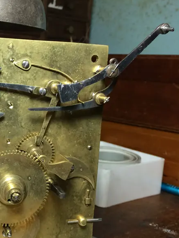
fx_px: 351
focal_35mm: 51
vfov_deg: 37.5
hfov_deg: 27.7
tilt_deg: -9.4
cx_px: 23
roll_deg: -1.7
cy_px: 127
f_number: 2.2
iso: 40
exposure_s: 1/33
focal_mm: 4.15
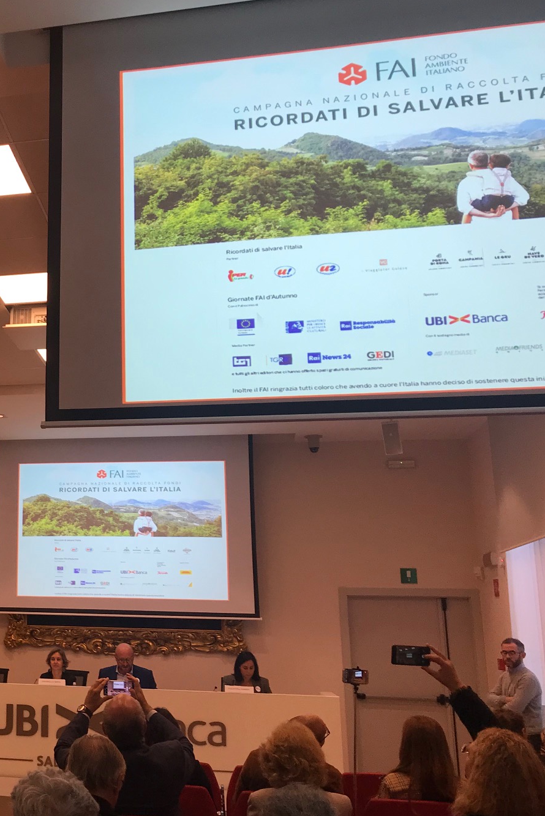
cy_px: 409
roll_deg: -2.0
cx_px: -23
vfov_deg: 44.5
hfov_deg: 28.3
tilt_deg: +12.1
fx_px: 999
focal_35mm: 44
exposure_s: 1/62
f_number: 1.8
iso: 25
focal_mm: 3.99
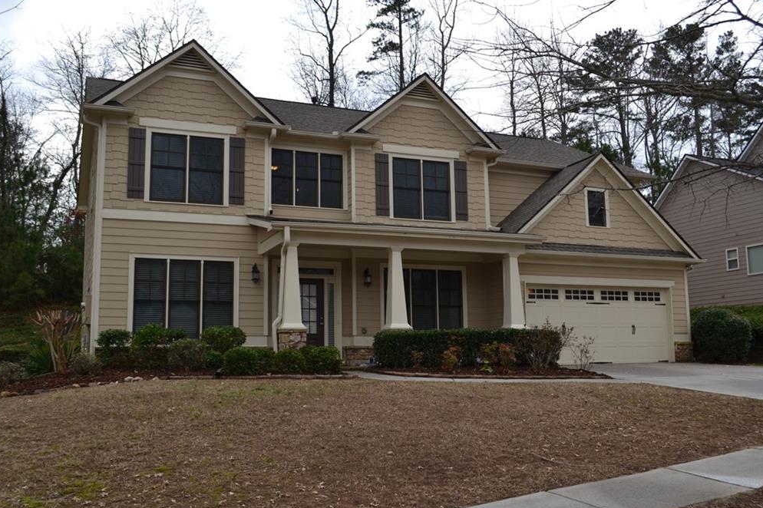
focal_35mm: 34
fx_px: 720
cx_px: 386
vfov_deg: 38.9
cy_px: 256
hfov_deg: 55.8
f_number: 7.1
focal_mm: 22
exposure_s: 1/200
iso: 100
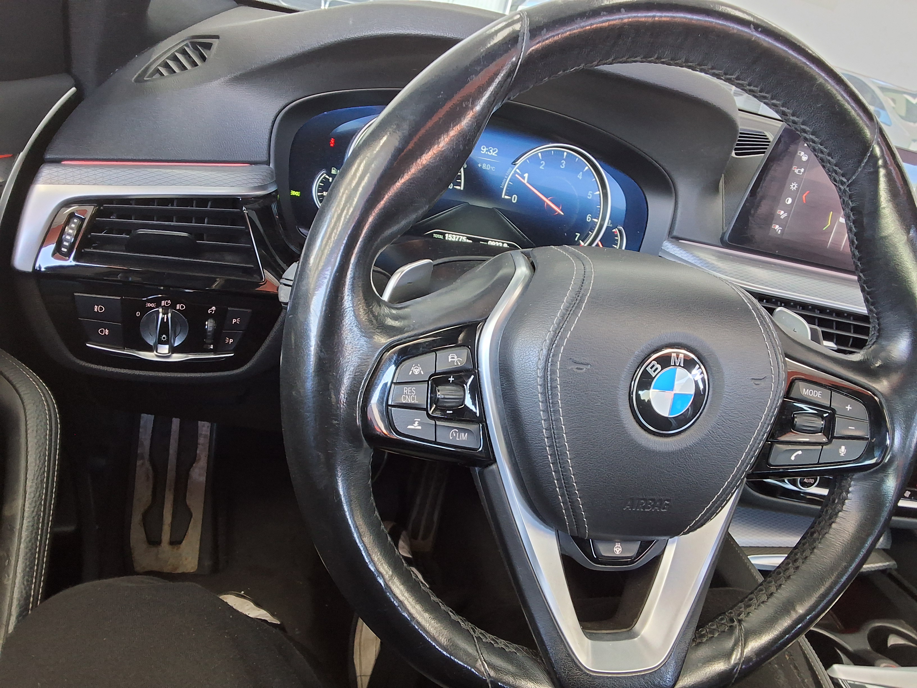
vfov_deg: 49.7
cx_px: 458
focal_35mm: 28
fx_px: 742
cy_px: 344
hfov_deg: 63.4
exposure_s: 1/40
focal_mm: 2.91
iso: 200
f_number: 1.9
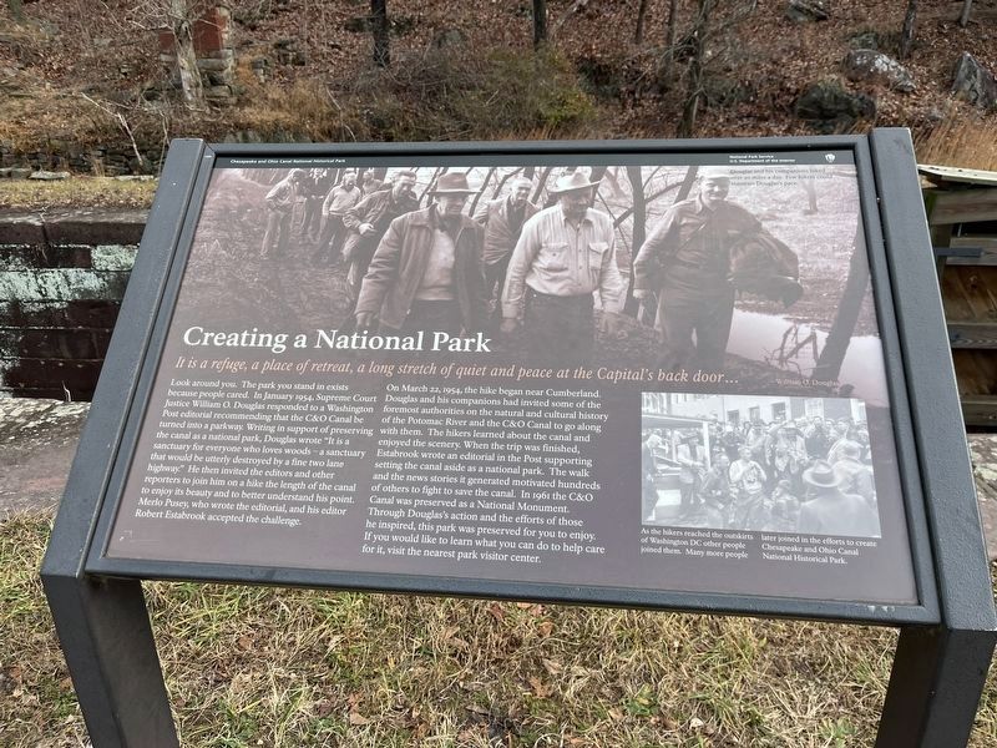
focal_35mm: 26
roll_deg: +0.3
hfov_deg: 67.3
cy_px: 374
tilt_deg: -24.0
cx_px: 498
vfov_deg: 53.1
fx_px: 749
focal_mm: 5.1
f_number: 1.6
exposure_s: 1/415
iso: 50
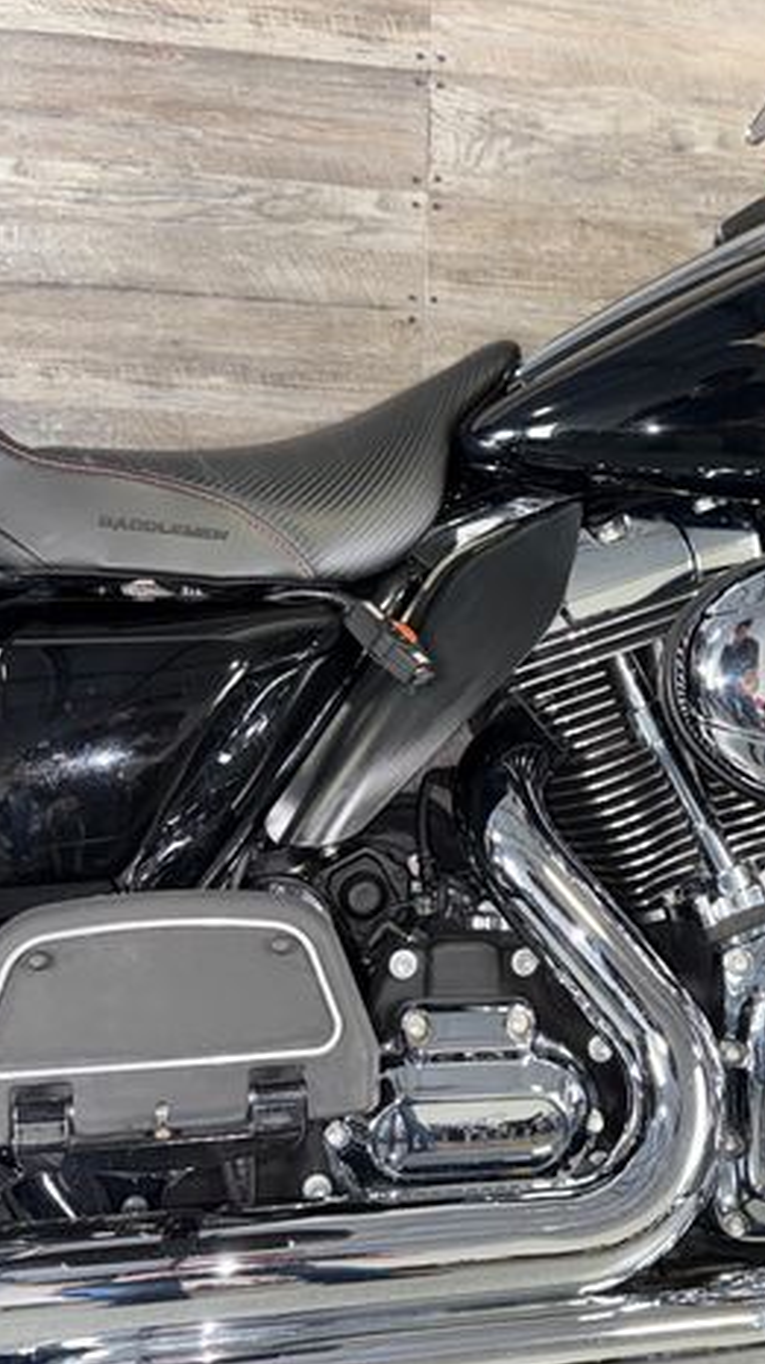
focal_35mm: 36
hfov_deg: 32.2
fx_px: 1300
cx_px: 577
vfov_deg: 55.3
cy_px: 672
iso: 80
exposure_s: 1/16
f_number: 1.78
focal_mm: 6.76
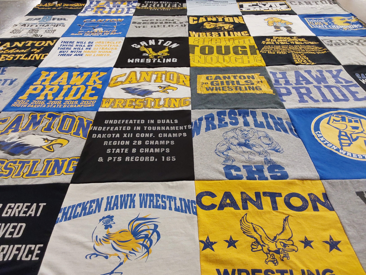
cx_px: 183
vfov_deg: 49.7
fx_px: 296
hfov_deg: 63.4
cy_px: 138
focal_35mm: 28
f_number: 1.9
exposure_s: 1/60
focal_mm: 2.91
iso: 125
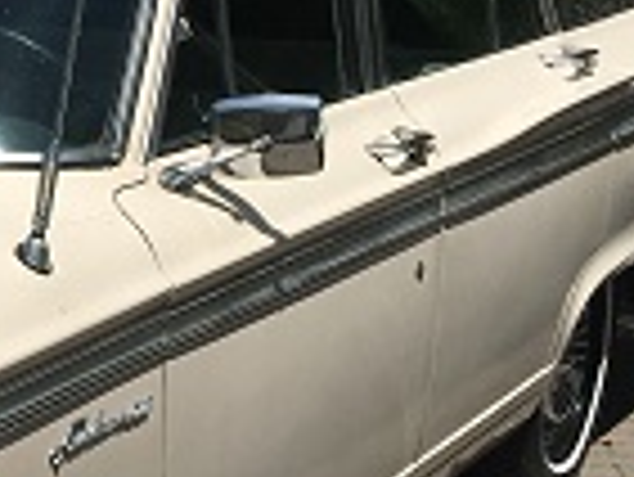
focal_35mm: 123
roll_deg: +0.2
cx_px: -441
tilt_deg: -14.5
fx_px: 2255
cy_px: 486
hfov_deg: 14.4
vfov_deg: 11.9
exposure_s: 1/4049
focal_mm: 4.15
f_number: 2.2
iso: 25
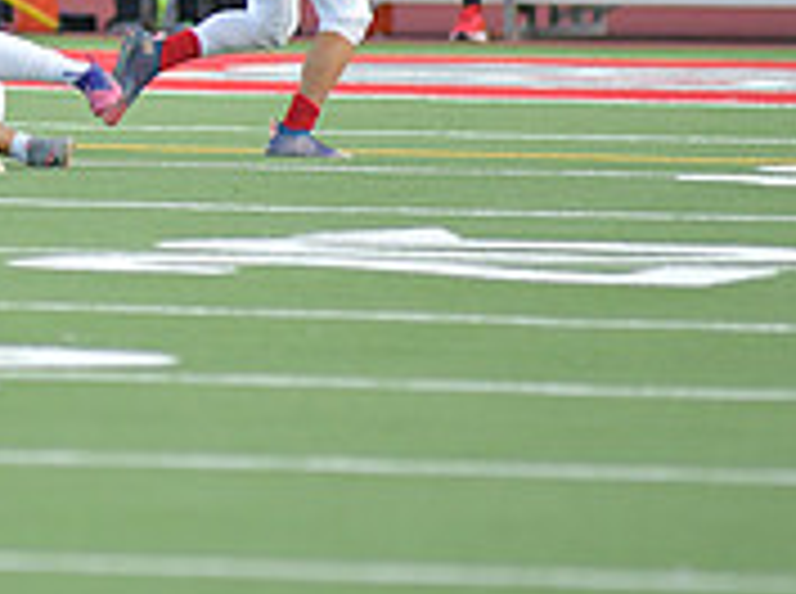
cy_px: 79
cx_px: -189
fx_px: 21755
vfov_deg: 1.6
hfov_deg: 2.1
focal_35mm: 948
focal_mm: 300
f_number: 3.5
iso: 1000
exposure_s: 1/1250
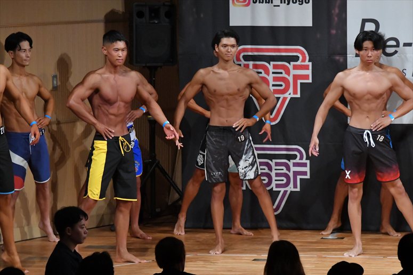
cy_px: 138
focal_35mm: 255
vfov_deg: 5.4
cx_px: 206
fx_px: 2924
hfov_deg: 8.1
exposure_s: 1/400
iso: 8000
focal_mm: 170
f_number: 5.6
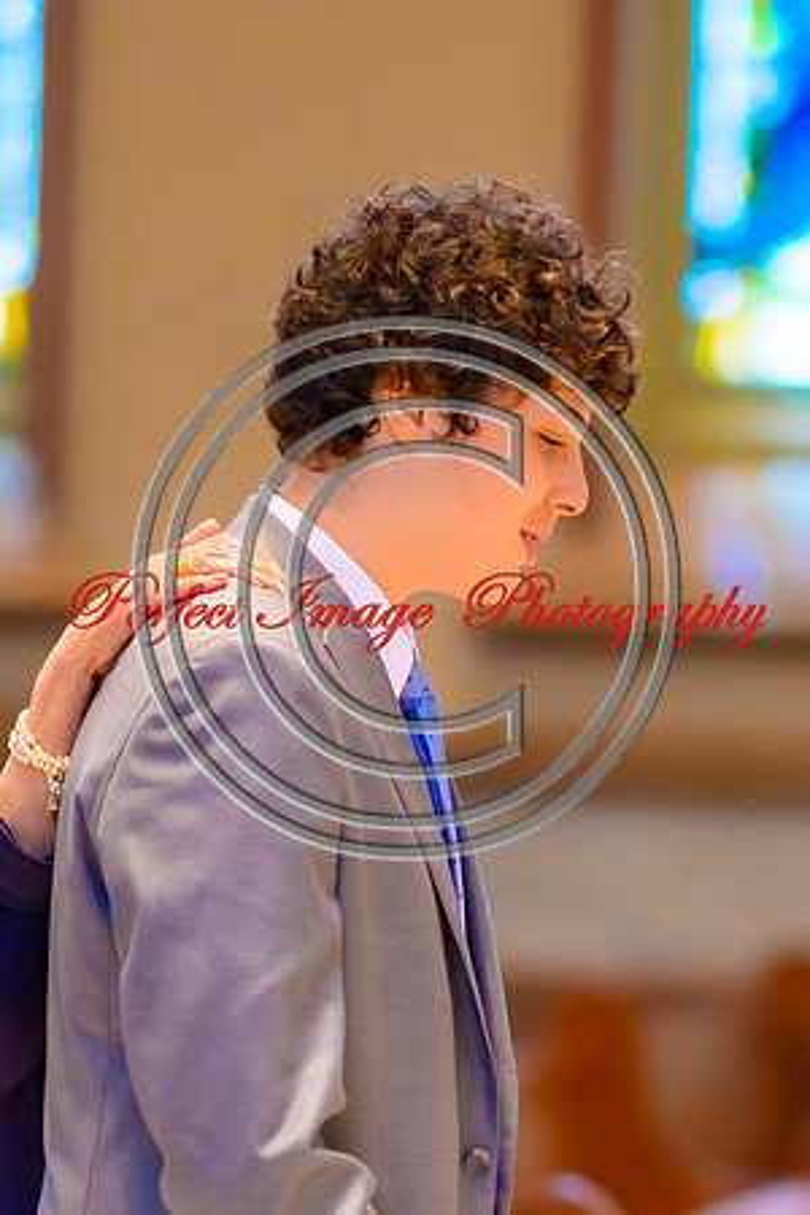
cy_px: 1190
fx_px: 12245
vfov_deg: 5.7
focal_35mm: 363
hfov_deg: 3.8
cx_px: 661
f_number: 1.4
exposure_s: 1/100
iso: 800
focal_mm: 105
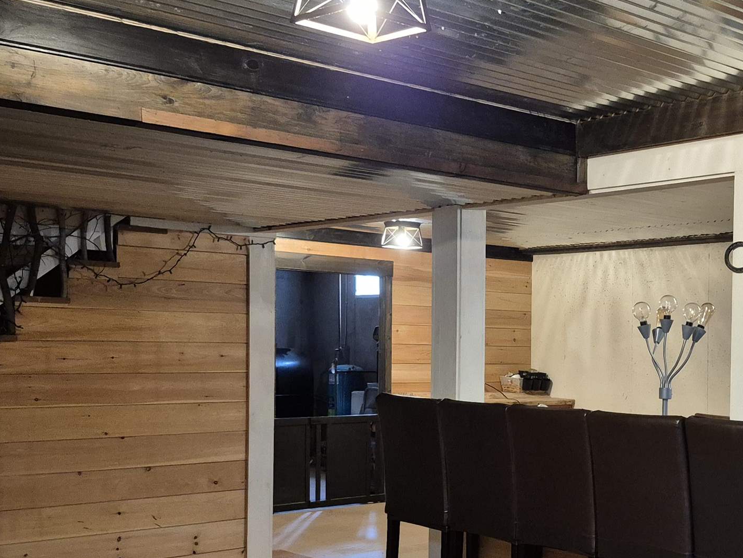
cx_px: 646
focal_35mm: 50
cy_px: 385
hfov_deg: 36.2
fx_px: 1073
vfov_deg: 28.9
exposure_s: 1/60
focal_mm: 5.4
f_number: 1.8
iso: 1000
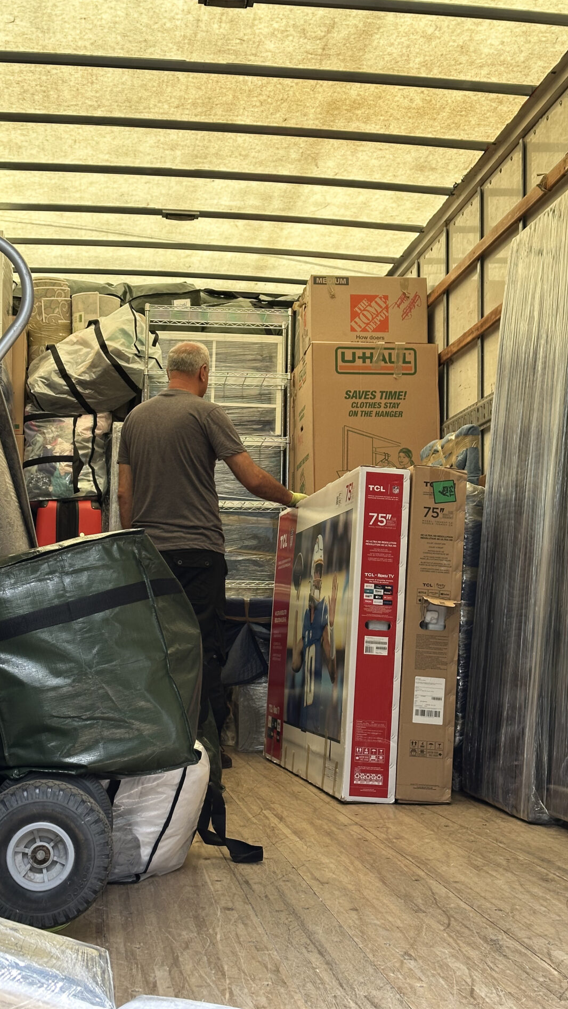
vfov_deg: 39.2
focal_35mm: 53
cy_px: 501
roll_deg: +2.0
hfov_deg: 22.6
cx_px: 260
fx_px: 1418
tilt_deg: +6.1
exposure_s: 1/295
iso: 64
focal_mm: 6.86
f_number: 1.78
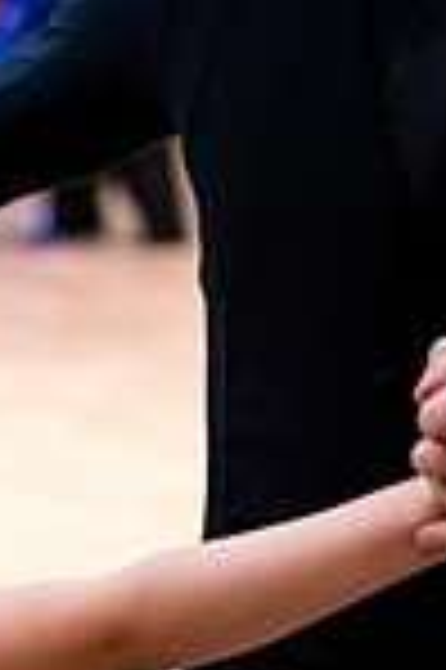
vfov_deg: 9.4
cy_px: 1003
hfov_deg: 6.4
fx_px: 3949
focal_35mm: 212
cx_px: -104
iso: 6400
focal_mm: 70
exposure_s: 1/400
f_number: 2.8
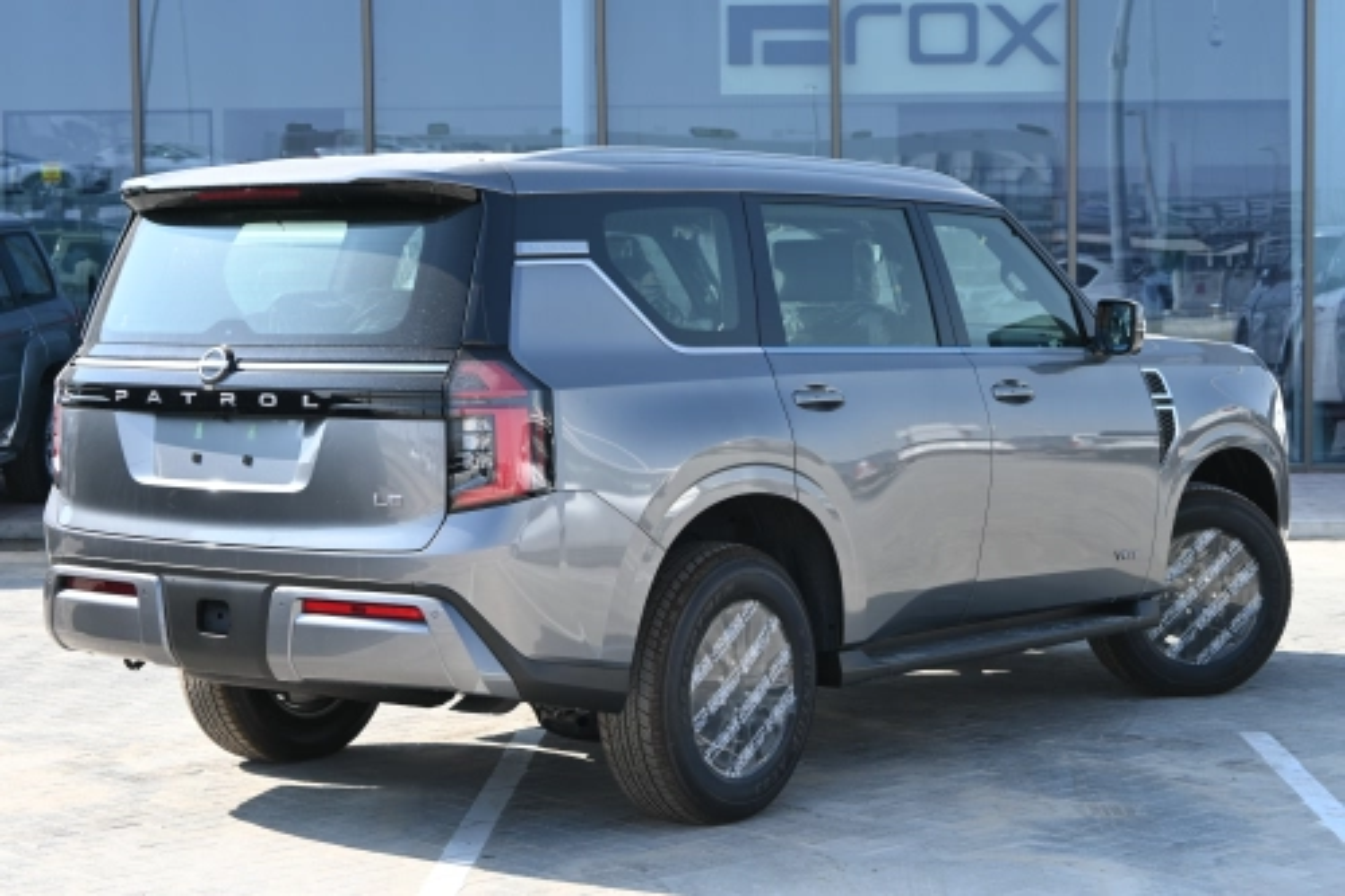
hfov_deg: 28.1
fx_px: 2689
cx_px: 672
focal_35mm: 72
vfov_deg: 18.9
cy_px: 448
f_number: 6
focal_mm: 48
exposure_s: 1/250
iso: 125
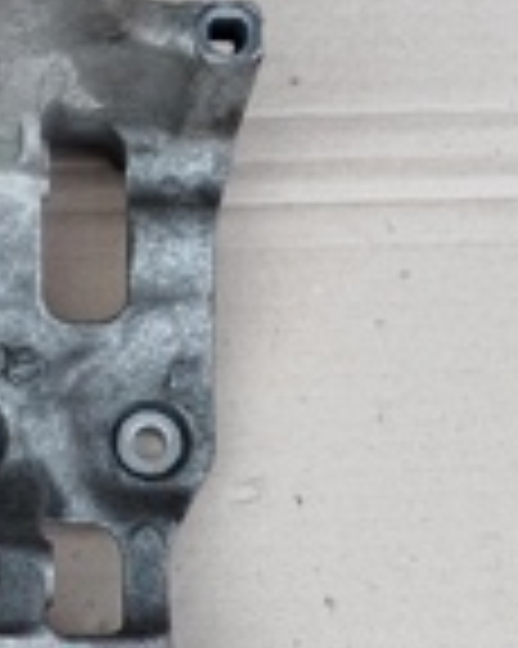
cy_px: 374
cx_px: 16
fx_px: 1496
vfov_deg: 24.4
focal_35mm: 78
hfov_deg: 19.2
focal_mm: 5.31
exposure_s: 1/100
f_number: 1.7
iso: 100
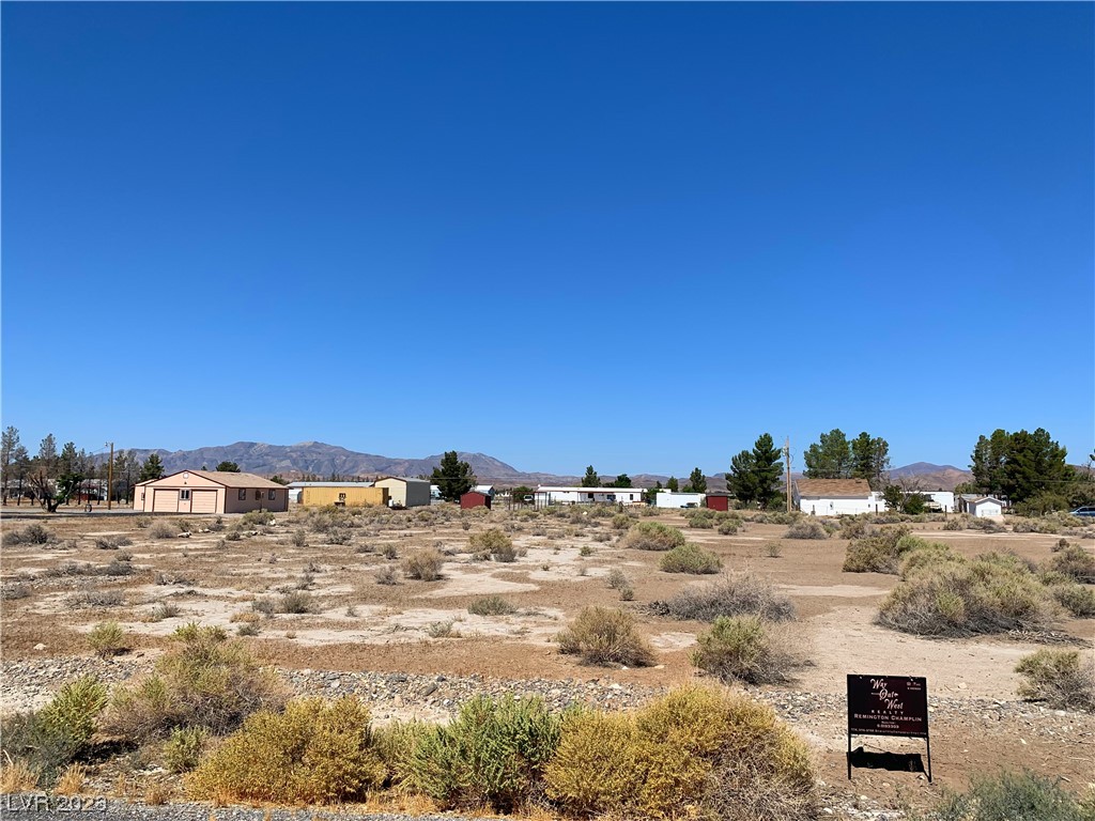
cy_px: 410
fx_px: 822
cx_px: 548
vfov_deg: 53.1
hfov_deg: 67.3
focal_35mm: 26
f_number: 1.8
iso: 25
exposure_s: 1/3650
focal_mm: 4.25
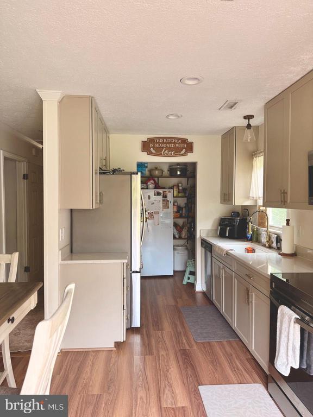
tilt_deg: -2.0
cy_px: 208
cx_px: 156
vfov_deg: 71.6
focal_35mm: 24
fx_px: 289
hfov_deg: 56.8
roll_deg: -0.1
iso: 200
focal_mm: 6.76
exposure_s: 1/90.1
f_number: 1.78
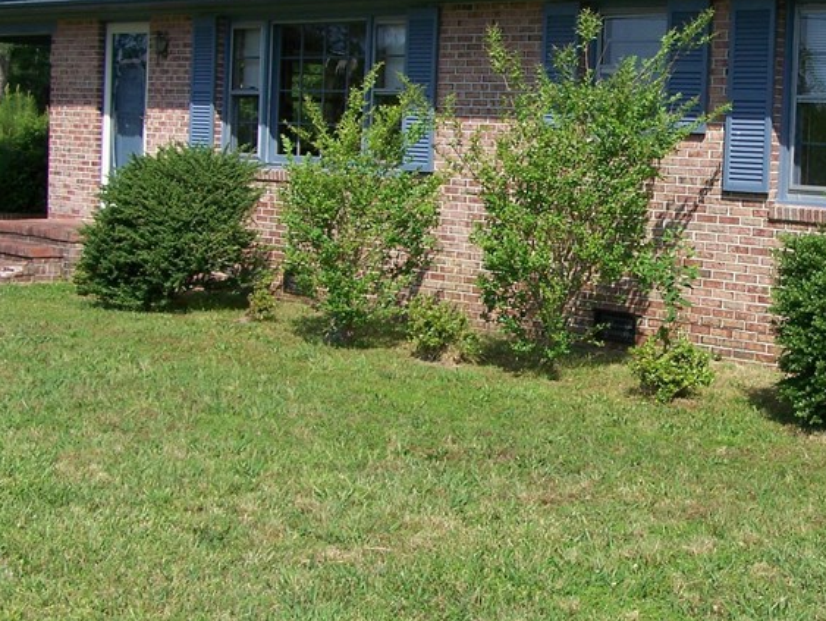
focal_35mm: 69
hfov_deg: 27.5
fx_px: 1648
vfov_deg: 21.3
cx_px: 679
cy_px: 225
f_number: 5.6
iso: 80
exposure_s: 1/500
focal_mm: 6.3
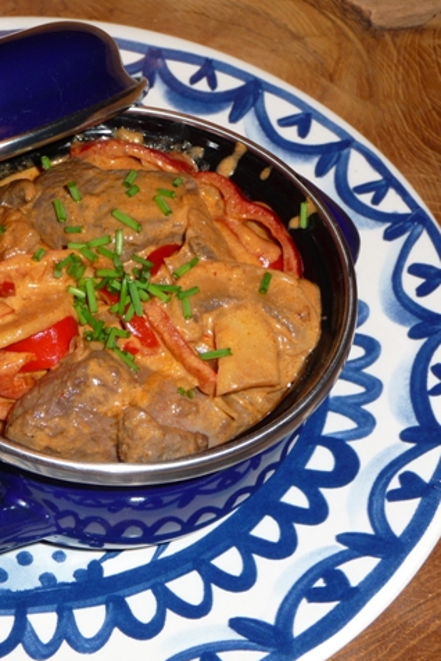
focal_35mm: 67
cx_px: 79
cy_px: 330
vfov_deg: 30.1
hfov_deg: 20.1
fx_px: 1231
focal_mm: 8
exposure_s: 1/30
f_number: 4.2
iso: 100
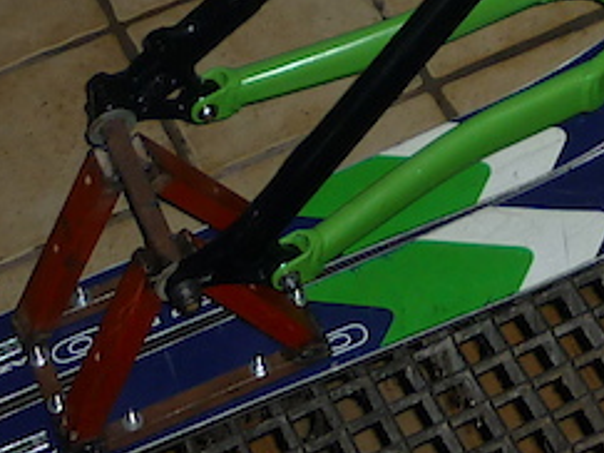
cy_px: -443
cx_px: 708
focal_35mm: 139
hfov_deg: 13.8
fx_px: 2424
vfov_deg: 9.9
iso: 80
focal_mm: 5.5
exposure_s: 1/30
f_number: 2.8
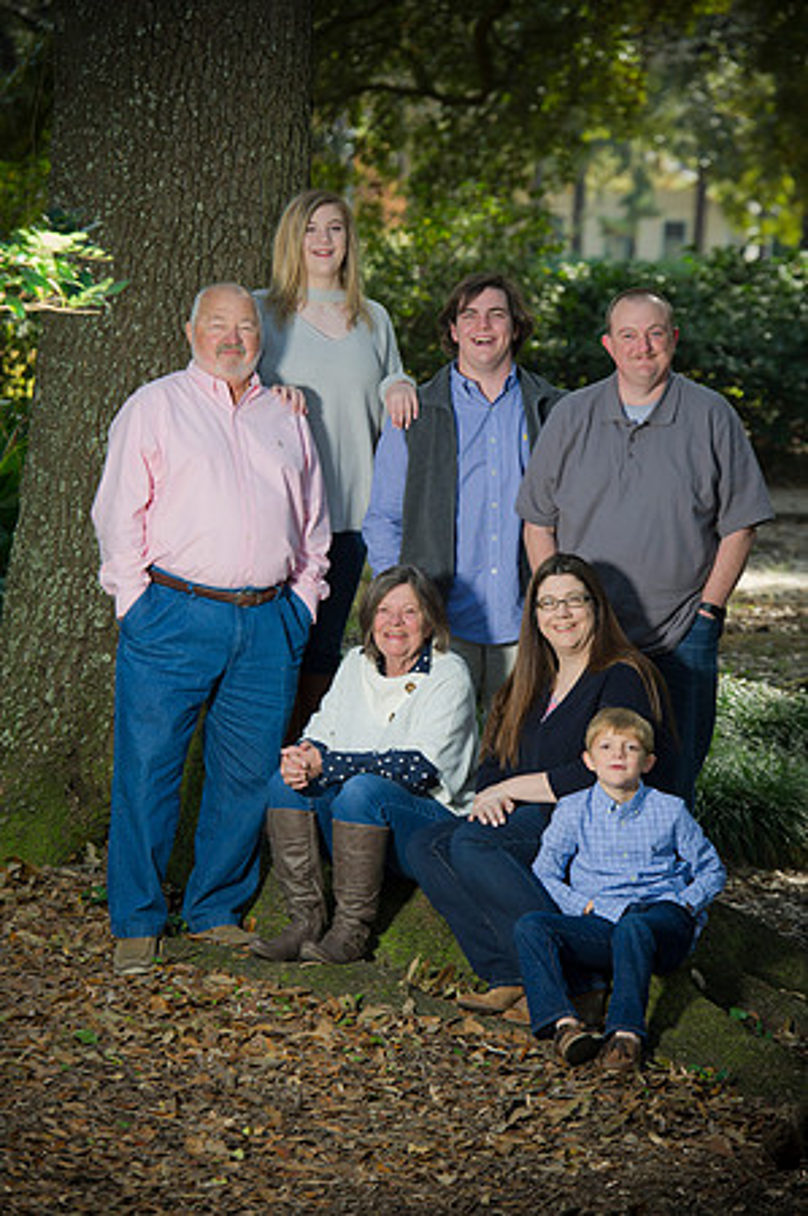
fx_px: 5061
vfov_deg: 13.7
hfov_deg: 9.1
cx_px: 404
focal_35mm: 150
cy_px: 608
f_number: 5
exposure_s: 1/125
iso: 160
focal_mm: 150
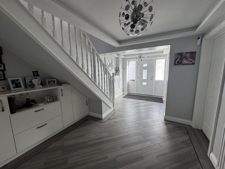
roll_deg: +1.3
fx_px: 91
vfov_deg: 85.7
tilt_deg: -7.8
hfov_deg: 102.1
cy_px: 84
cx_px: 112
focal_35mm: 14
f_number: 2.2
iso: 50
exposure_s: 1/99
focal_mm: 2.22
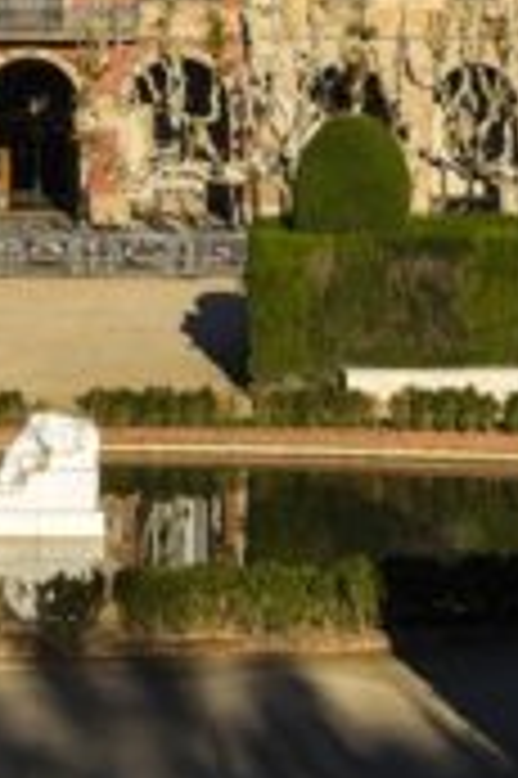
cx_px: 72
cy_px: -146
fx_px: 3200
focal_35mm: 148
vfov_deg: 13.5
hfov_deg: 9.2
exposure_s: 1/250
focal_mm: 40
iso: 100
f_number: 9
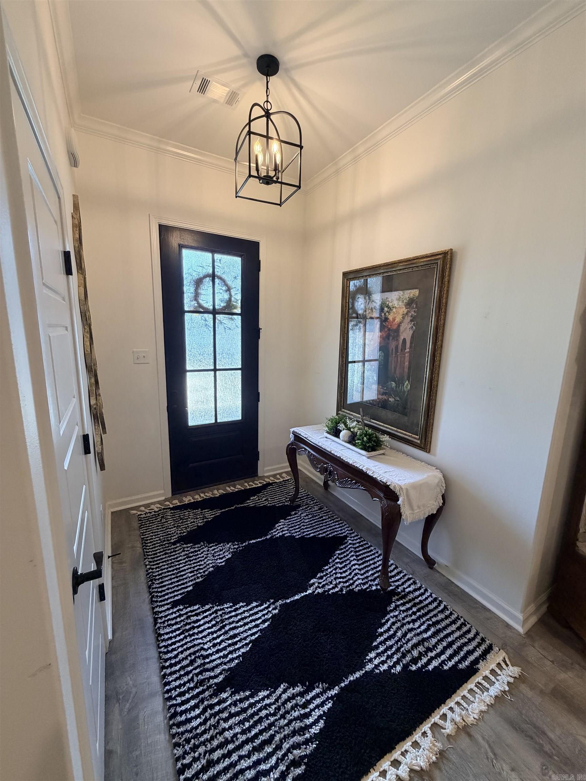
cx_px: 293
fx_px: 316
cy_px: 390
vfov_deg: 102.1
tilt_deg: -10.4
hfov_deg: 85.7
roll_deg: -1.0
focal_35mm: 14
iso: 320
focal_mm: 2.22
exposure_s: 1/120
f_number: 2.2
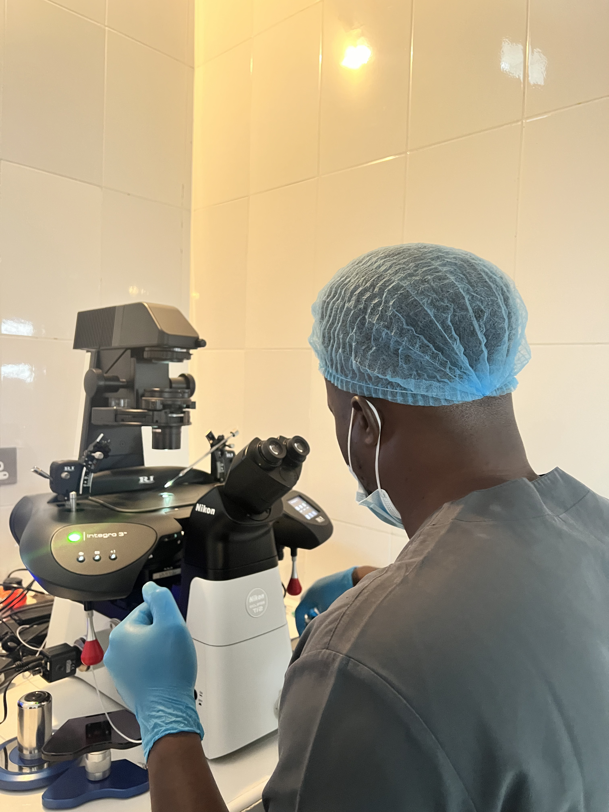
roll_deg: -0.8
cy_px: 406
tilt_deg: -1.8
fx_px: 610
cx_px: 304
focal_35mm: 26
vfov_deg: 67.3
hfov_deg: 53.1
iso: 640
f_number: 1.5
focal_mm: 5.7
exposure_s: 1/25
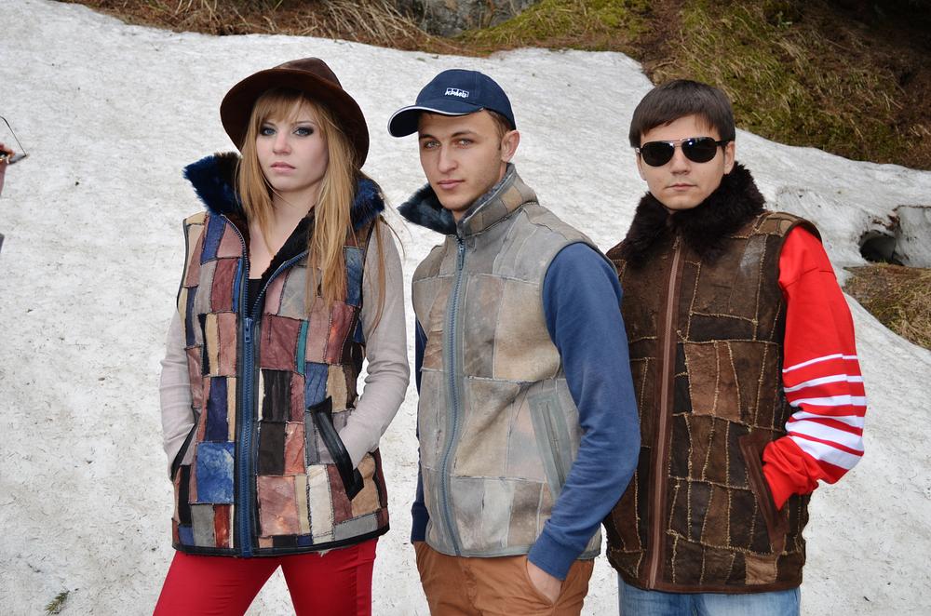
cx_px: 466
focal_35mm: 48
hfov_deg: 41.2
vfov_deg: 27.9
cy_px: 308
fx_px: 1239
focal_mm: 32
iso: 100
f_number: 4.8
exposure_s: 1/200
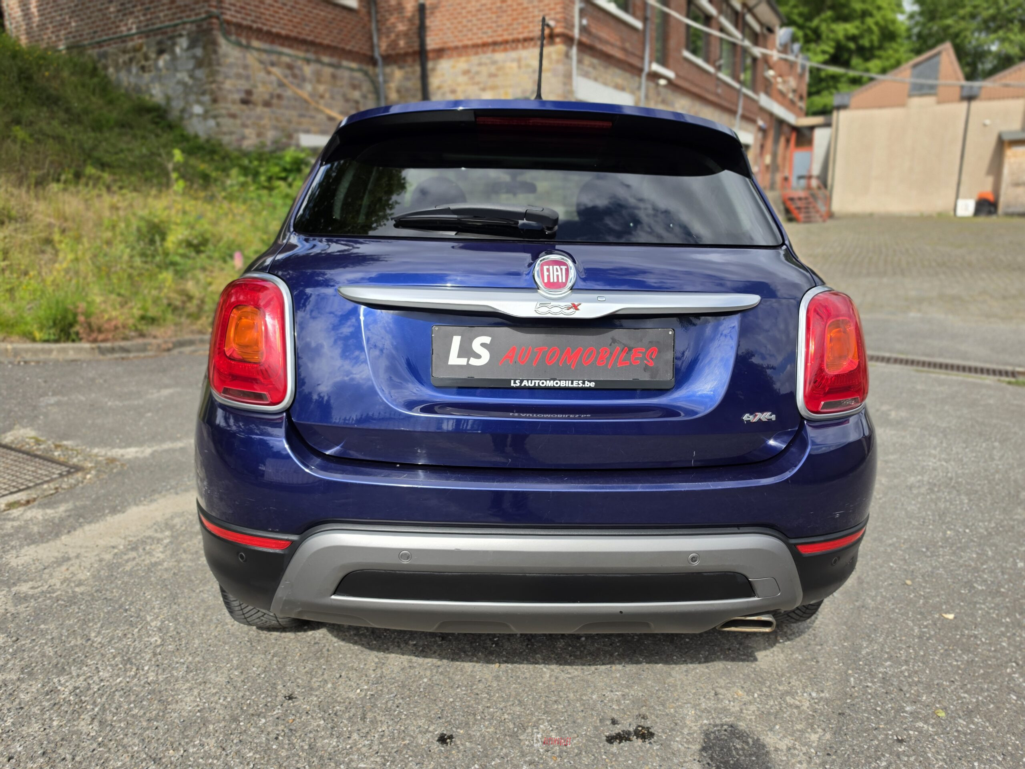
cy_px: 384
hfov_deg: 73.9
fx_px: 681
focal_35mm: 23
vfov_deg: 58.9
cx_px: 512
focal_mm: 6.5
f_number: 1.4
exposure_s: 1/4648
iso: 64
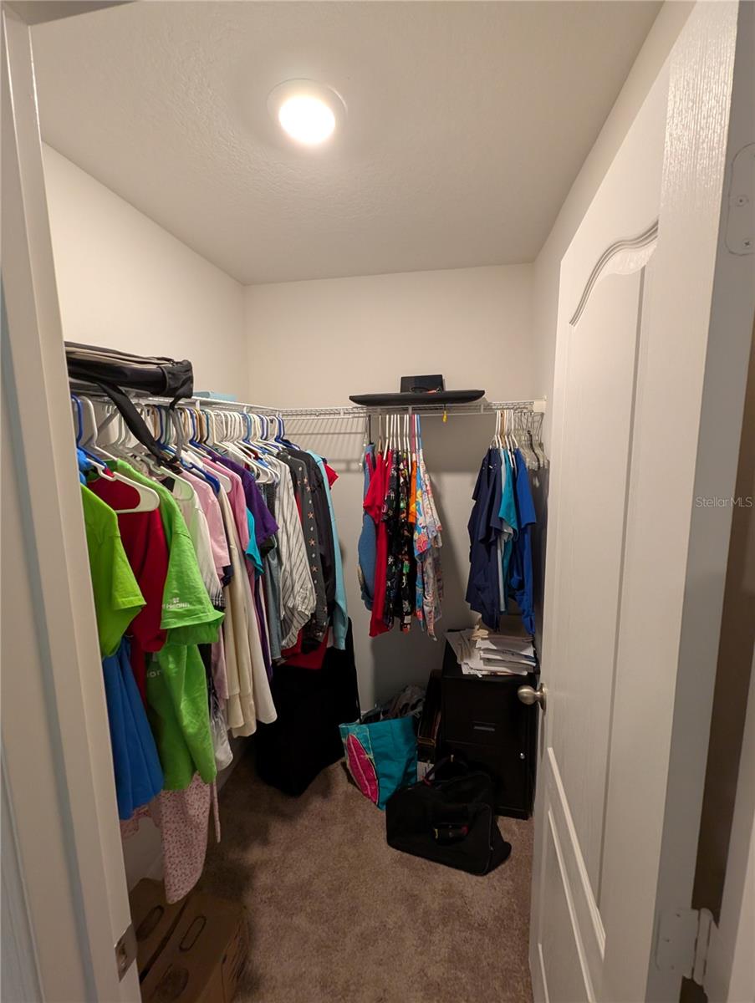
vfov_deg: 106.1
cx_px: 378
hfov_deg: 90.0
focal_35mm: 13
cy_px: 502
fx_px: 377
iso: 301
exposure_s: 1/60
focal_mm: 1.95
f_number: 2.2
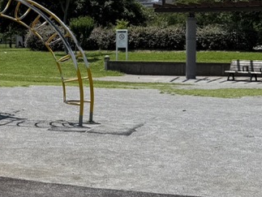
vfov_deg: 15.5
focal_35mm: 95
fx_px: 720
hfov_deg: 19.0
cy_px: 50
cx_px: -88
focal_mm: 6.76
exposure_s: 1/6173
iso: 80
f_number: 1.78
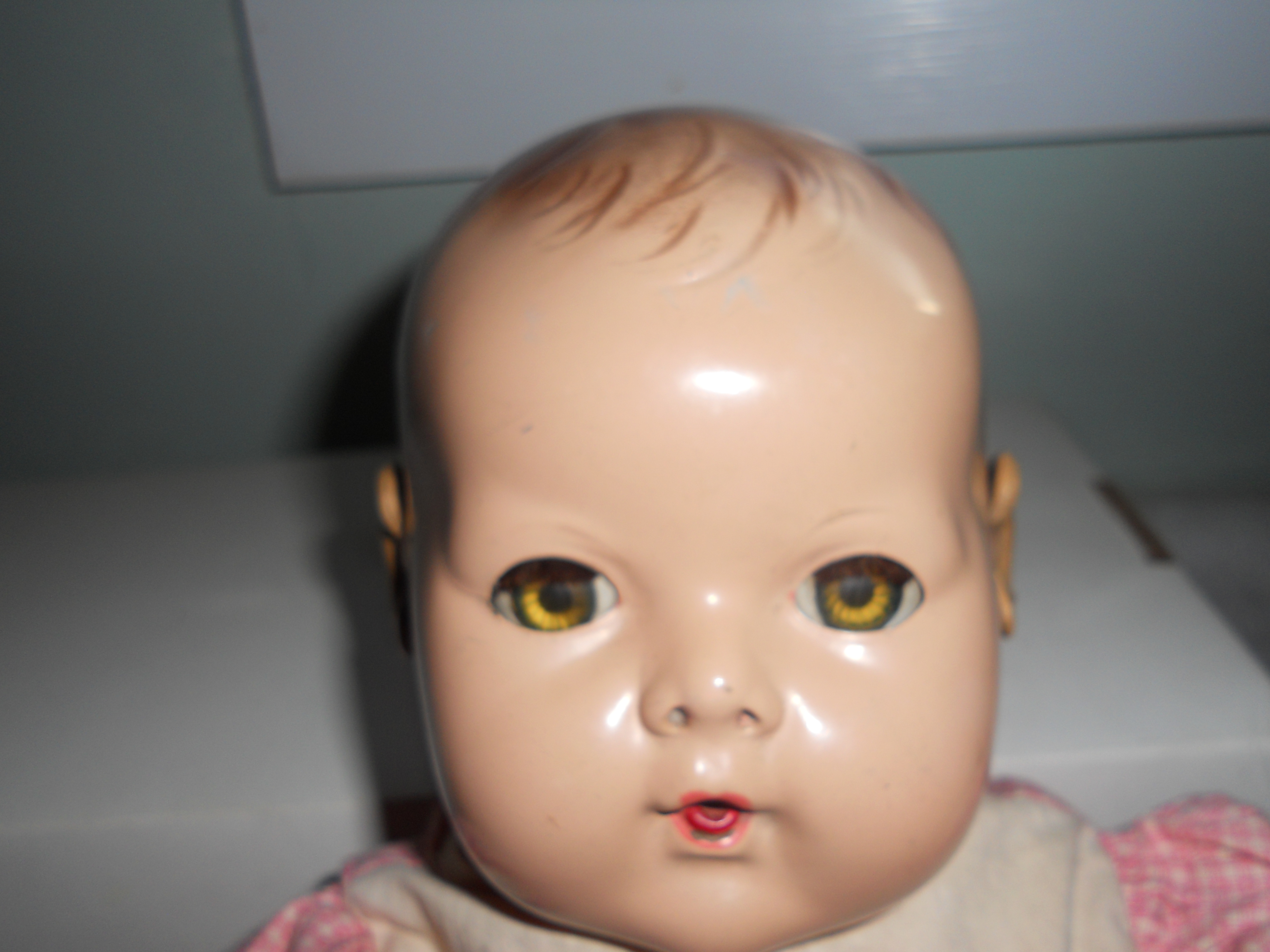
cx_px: 635
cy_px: 476
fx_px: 1174
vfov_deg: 44.2
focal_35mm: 32
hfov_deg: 56.8
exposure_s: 1/25
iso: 80
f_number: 8.8
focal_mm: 5.8
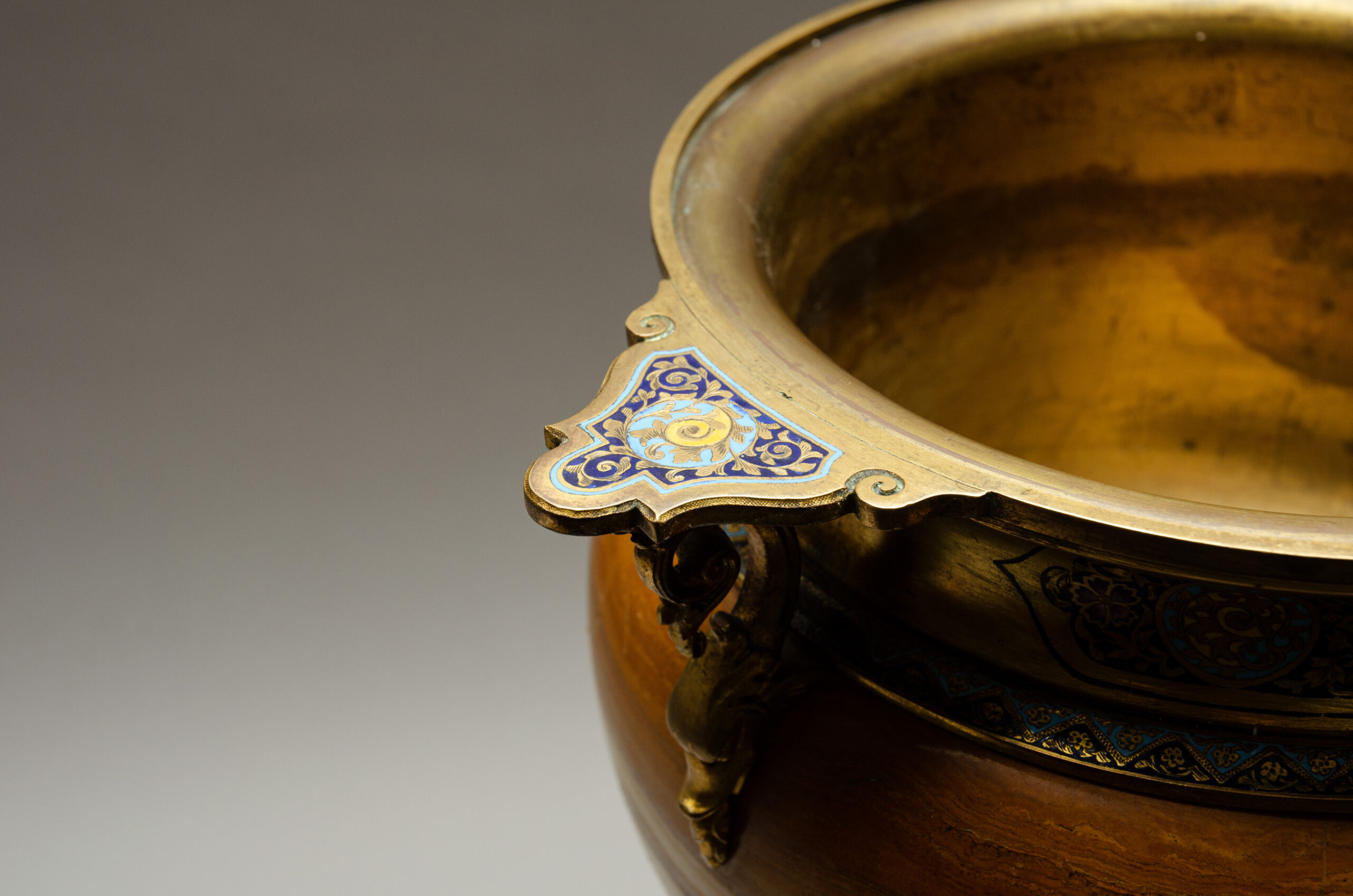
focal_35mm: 60
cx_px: 676
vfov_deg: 22.5
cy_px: 448
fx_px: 2250
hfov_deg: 33.5
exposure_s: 1/125
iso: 200
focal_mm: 40
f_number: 8
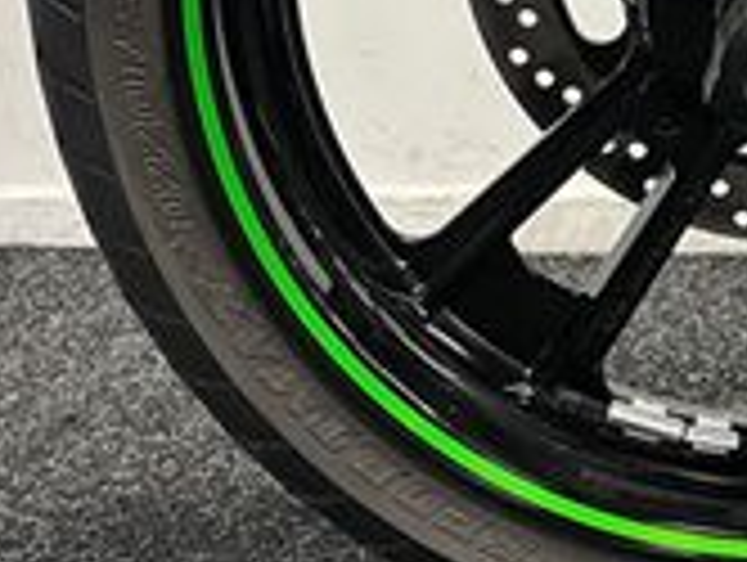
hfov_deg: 18.9
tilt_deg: -6.6
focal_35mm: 100
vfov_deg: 14.4
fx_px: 2161
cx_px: 792
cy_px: -112
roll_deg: -0.4
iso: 200
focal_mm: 5.1
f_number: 1.6
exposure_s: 1/50
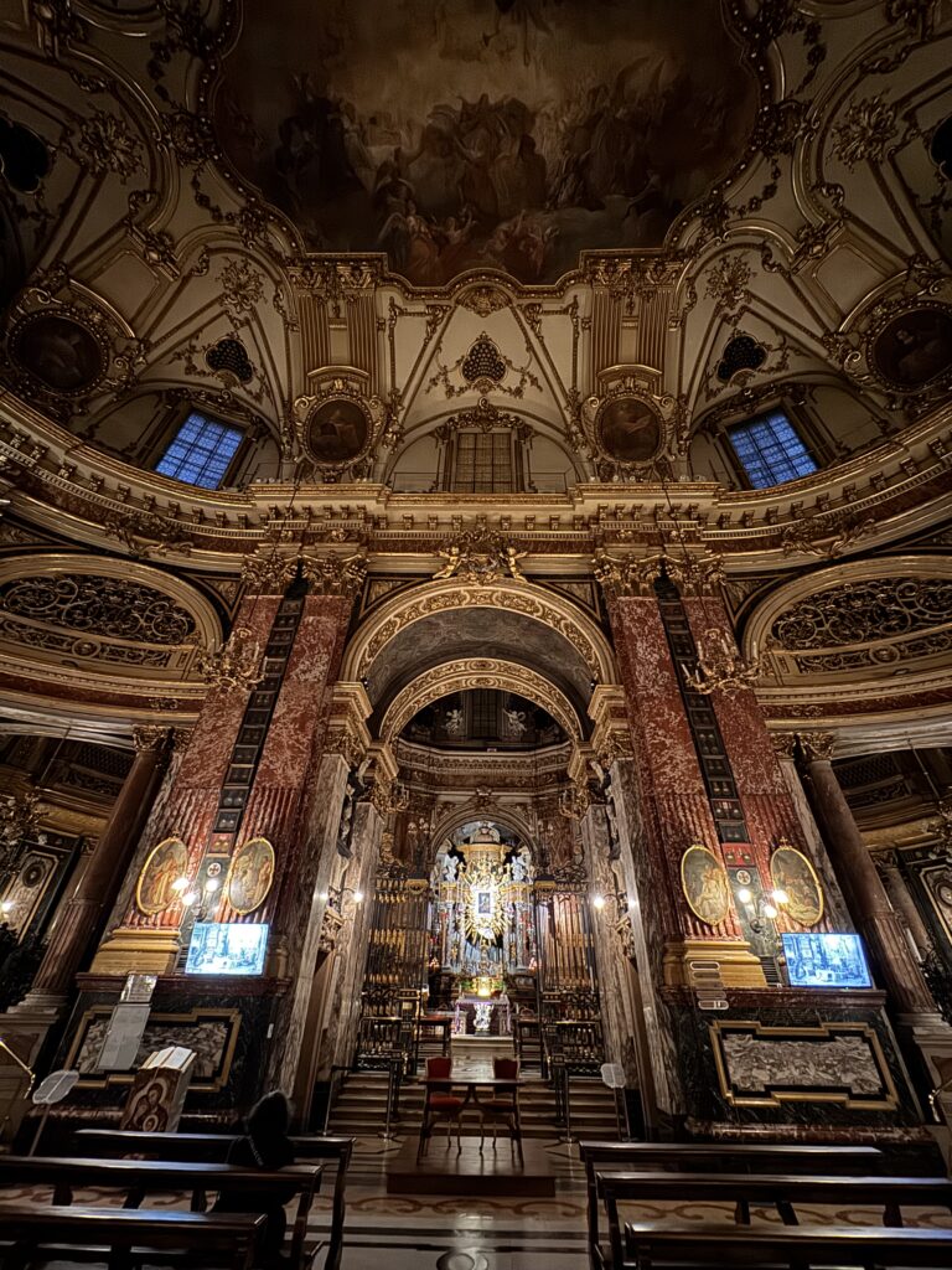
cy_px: 635
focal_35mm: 14
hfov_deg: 85.7
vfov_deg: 102.1
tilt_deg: +36.6
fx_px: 513
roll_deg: -1.1
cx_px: 476
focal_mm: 2.22
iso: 1250
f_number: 2.2
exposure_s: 1/10
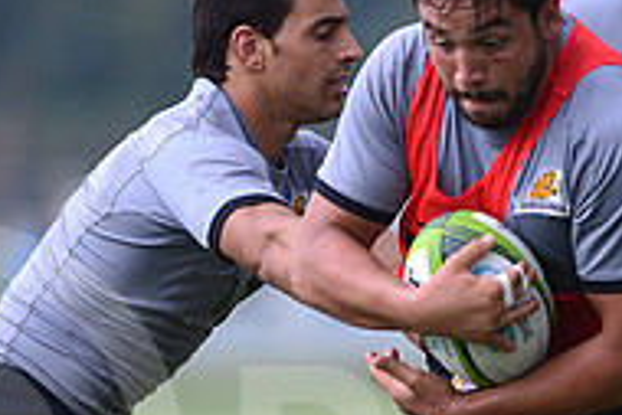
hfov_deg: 2.2
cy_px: 462
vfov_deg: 1.5
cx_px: 504
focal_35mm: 917
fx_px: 15855
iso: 200
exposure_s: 1/1000
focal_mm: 300
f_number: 2.8
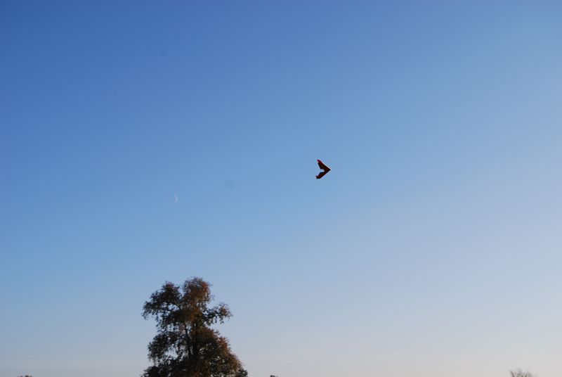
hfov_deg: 37.8
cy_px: 188
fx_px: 821
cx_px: 281
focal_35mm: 52
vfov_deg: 25.8
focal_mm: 35
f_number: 8
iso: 100
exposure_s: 1/250
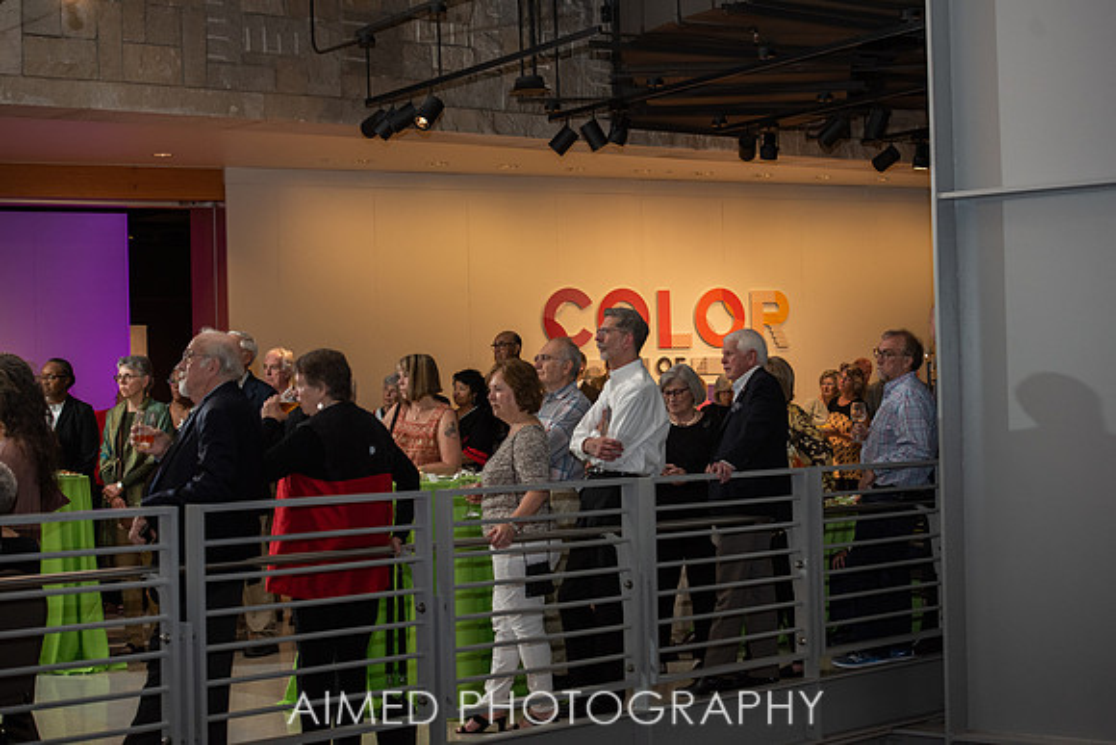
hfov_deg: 28.8
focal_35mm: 70
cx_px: 558
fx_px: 2170
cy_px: 372
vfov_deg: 19.5
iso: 1250
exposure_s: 1/200
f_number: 5
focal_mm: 70
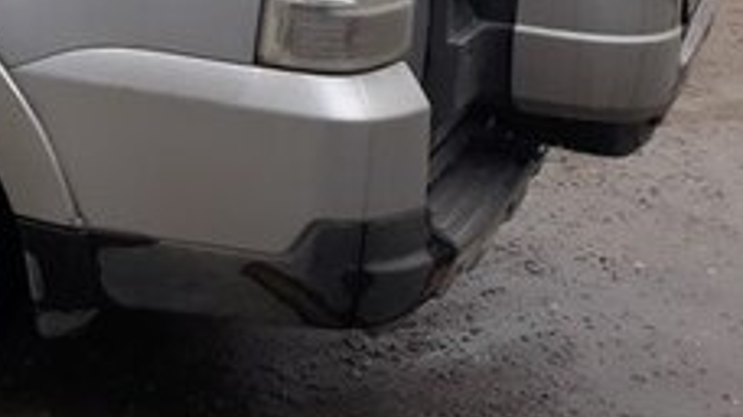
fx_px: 1674
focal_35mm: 85
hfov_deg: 21.5
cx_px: -329
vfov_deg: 13.4
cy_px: -210
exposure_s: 1/372
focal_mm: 3.71
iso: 40
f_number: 1.7
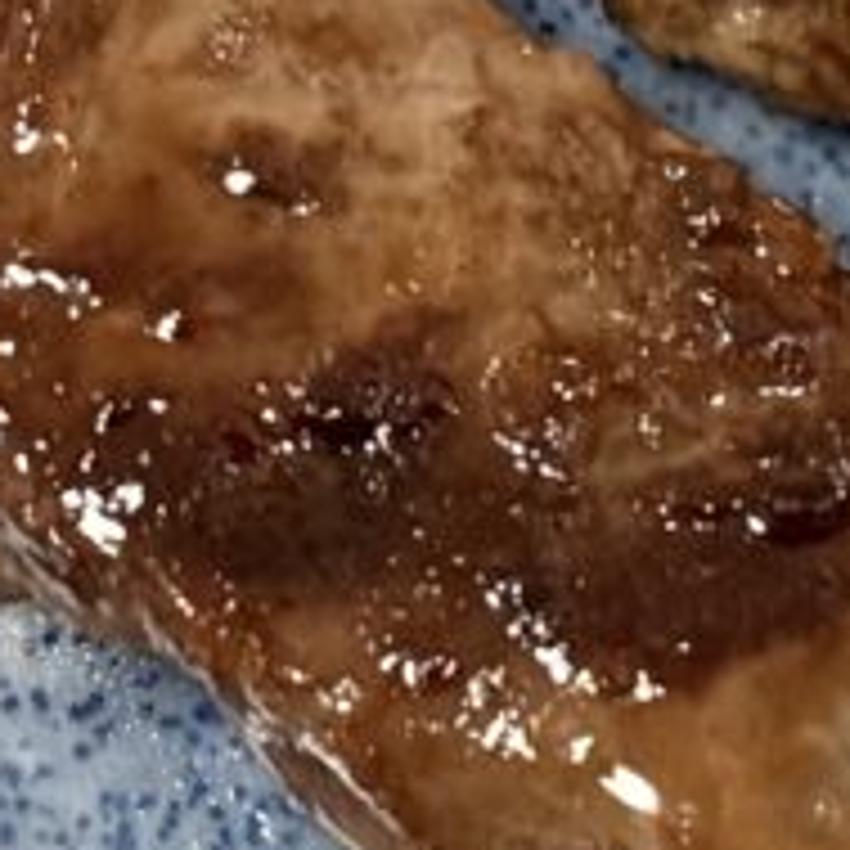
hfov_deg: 6.5
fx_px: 7473
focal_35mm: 269
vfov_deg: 6.5
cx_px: 126
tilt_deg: -67.2
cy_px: 135
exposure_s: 1/30
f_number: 1.78
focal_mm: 6.76
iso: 640
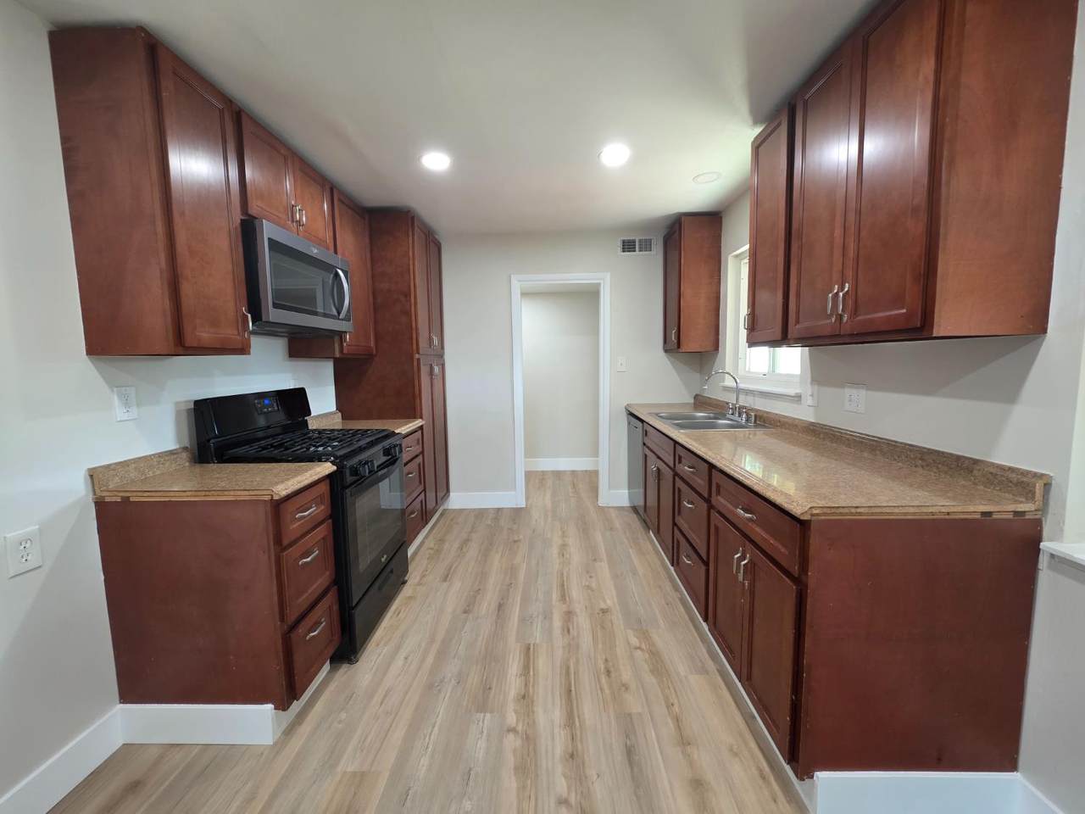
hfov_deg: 106.2
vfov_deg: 89.9
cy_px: 407
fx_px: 407
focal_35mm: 13
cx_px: 542
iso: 160
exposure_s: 1/60
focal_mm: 2.2
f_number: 1.9
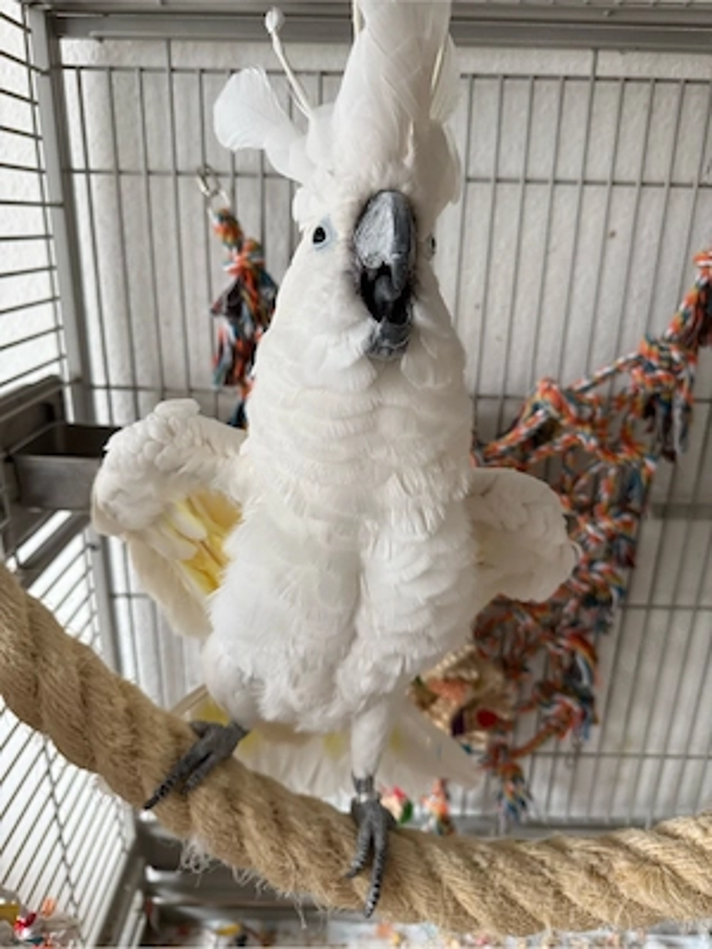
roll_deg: -2.0
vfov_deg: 71.6
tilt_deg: -15.5
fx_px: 658
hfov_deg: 56.8
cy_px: 474
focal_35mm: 24
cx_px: 356
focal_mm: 6.76
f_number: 1.78
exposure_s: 1/121
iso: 200
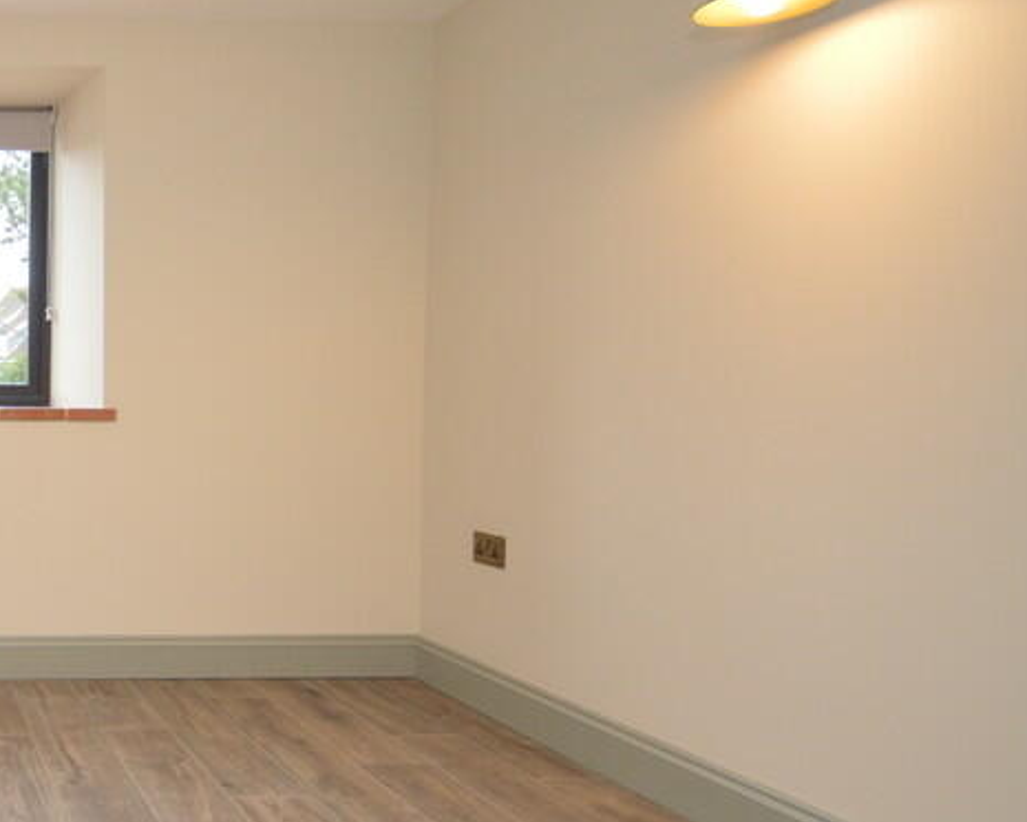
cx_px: -88
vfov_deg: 47.1
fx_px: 942
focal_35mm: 31
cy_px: 443
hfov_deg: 44.5
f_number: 4
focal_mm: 10
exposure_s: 1/60
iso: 800
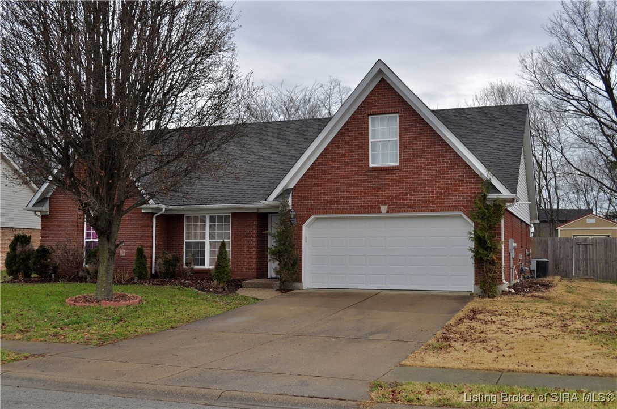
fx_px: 667
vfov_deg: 34.1
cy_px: 204
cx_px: 308
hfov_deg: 49.6
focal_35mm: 39
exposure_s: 1/200
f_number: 7.1
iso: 200
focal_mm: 26
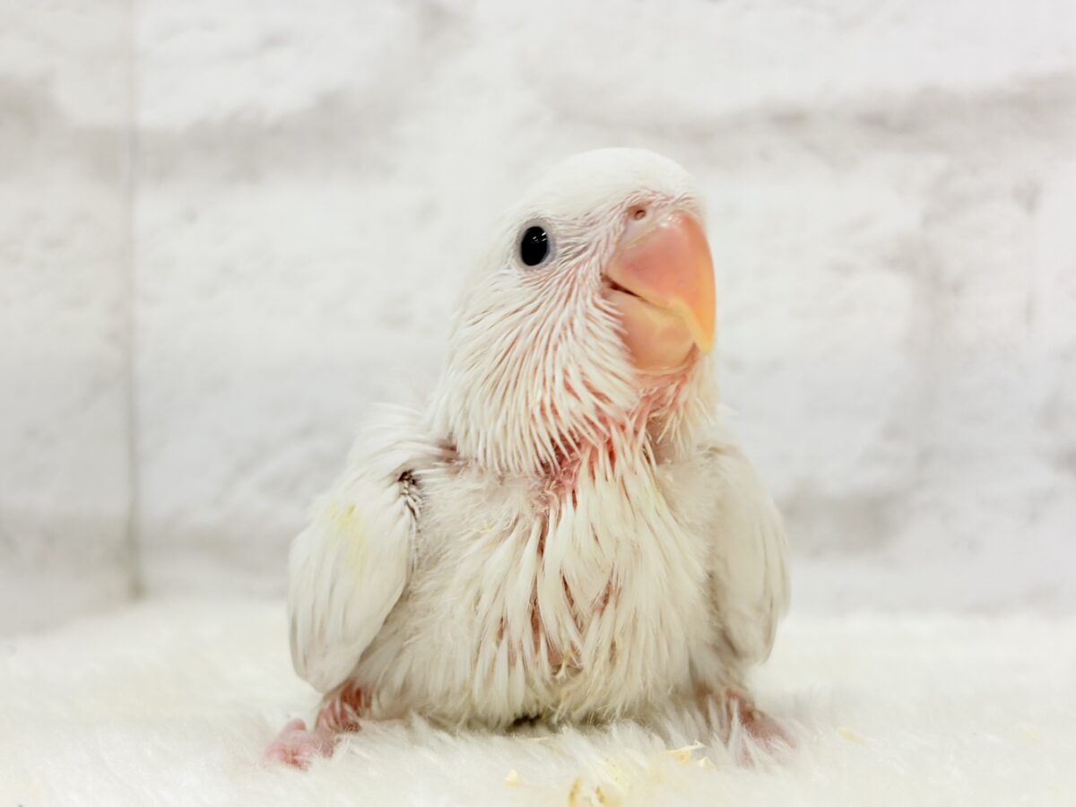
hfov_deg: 36.8
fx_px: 1616
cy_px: 404
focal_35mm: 52
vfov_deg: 28.0
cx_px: 538
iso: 50
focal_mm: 5.96
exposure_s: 1/50
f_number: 1.6
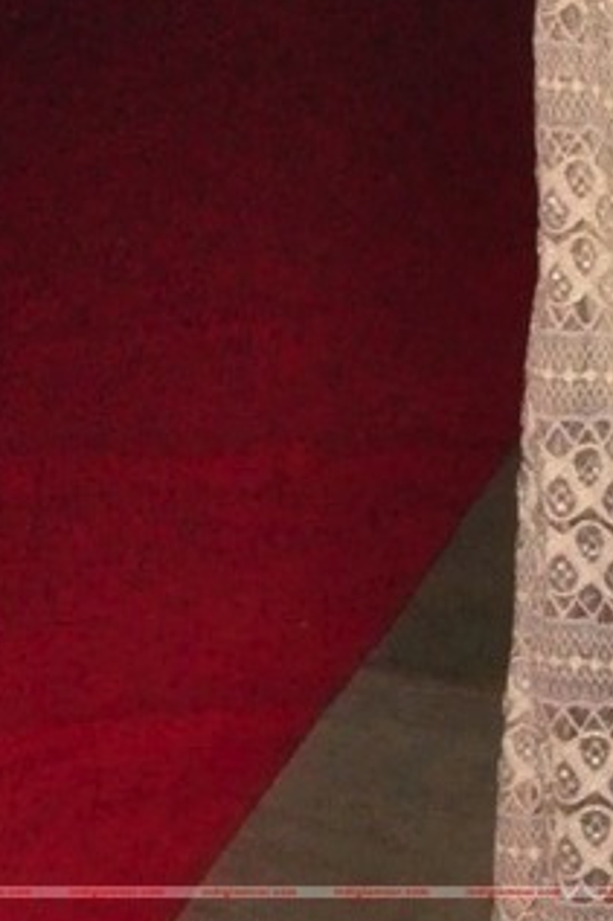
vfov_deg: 11.6
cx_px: 909
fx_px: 4372
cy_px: -352
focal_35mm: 171
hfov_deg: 7.9
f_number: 7.1
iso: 3200
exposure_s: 1/125
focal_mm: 30
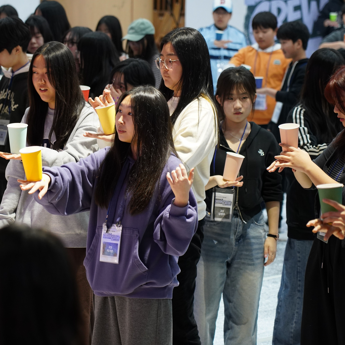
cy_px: 172
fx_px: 1511
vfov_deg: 13.0
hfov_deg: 13.0
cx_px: 130
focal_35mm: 134
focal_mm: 105
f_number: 4
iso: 2000
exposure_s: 1/125
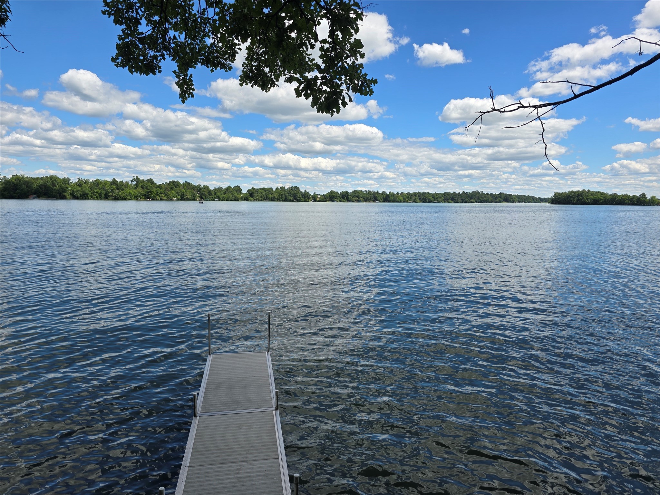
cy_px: 248
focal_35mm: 23
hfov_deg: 73.9
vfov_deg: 58.9
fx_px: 439
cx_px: 330
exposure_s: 1/752
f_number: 1.7
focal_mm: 6.3
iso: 12
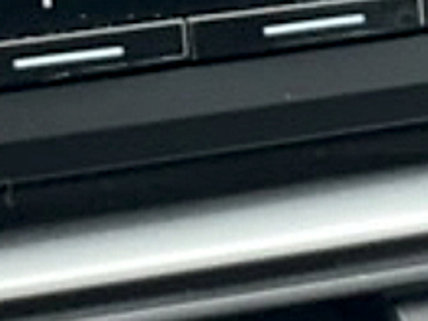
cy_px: -196
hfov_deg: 9.0
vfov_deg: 6.7
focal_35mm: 219
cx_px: 367
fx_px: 2706
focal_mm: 3
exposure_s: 1/120
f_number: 1.8
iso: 32
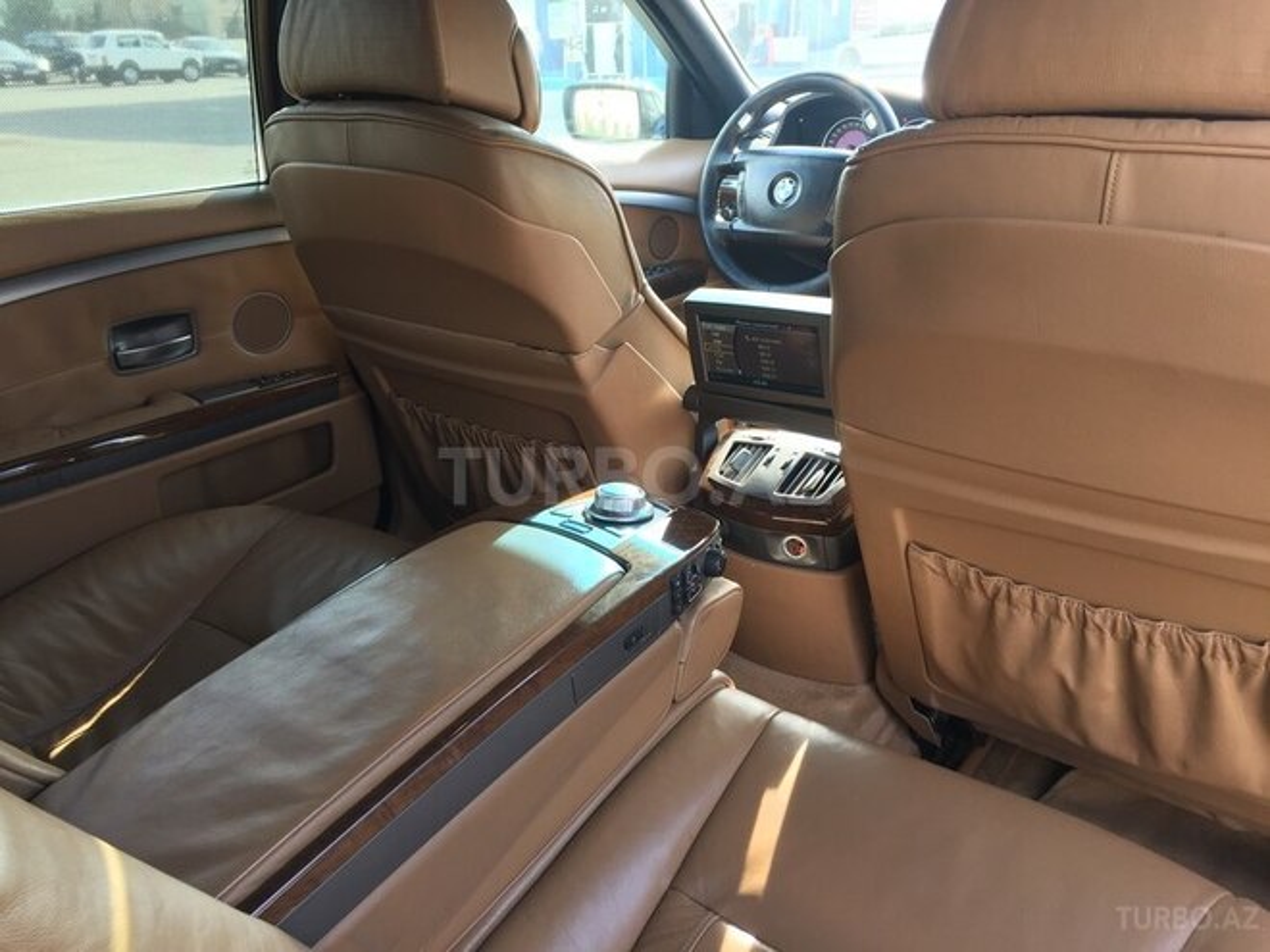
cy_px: 476
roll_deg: +1.1
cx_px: 635
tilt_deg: -21.5
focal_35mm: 29
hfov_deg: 61.7
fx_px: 1064
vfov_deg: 48.2
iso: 32
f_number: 2.2
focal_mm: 4.15
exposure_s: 1/50
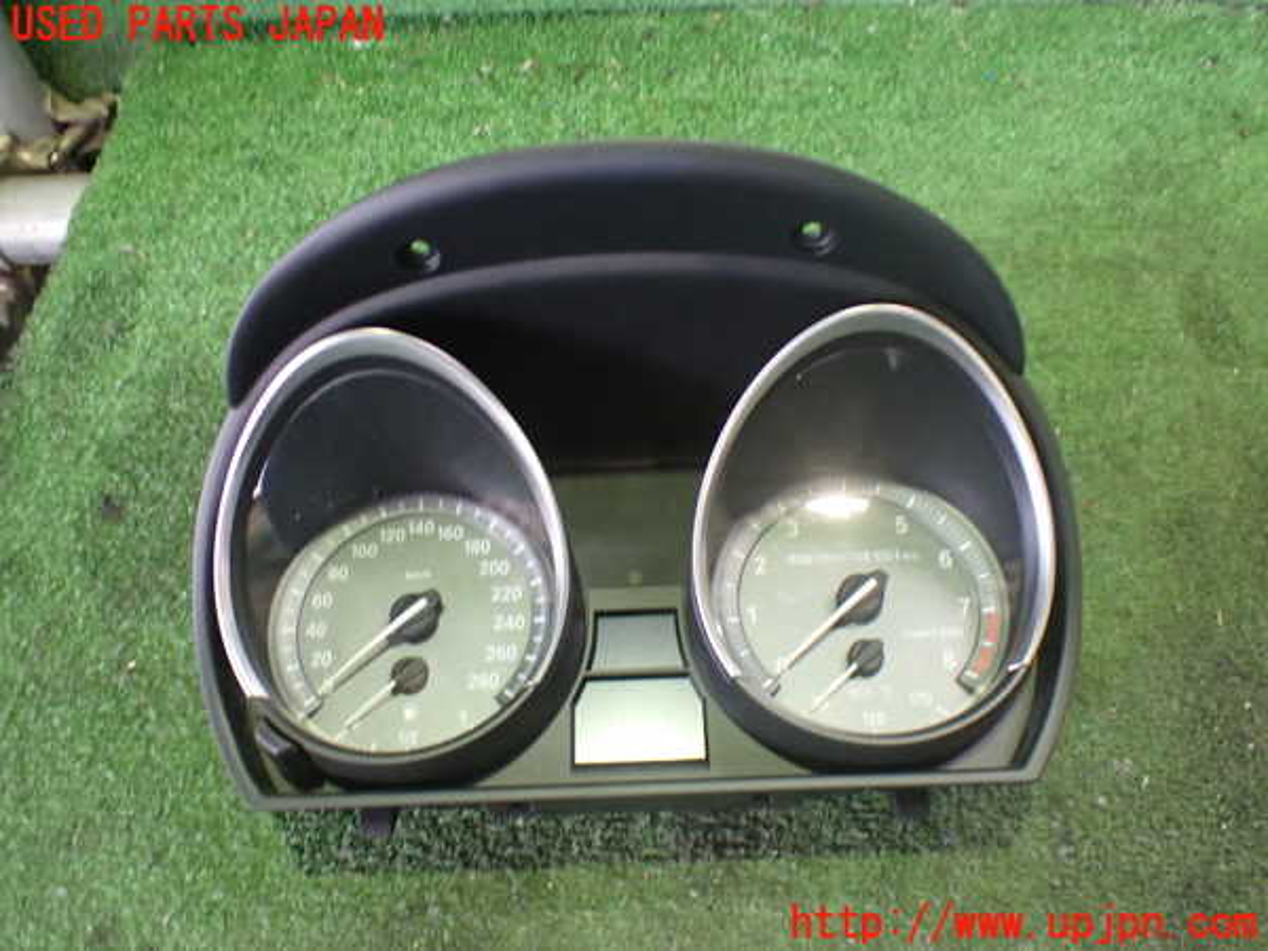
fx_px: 1099
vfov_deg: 46.8
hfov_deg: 60.0
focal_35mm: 30
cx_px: 634
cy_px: 476
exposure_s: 1/30
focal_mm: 5.4
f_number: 2.3
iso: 800
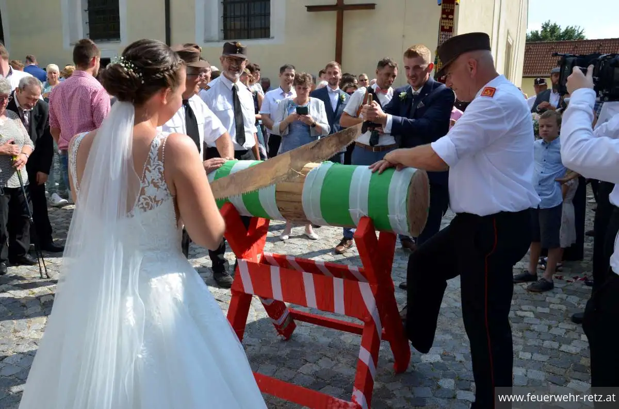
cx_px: 310
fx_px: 540
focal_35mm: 32
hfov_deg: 59.6
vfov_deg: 41.5
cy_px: 204
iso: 140
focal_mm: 21
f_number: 8
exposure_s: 1/250
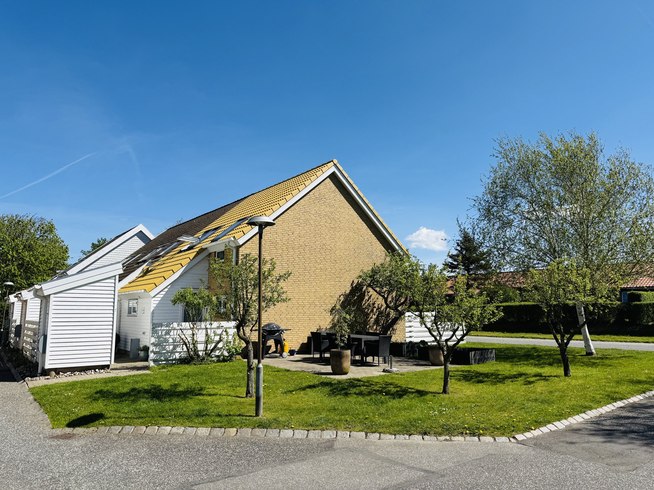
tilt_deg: +8.7
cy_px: 245
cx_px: 327
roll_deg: +0.2
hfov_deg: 71.6
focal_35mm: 24
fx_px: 453
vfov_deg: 56.8
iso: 80
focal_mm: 6.76
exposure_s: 1/5319
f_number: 1.78
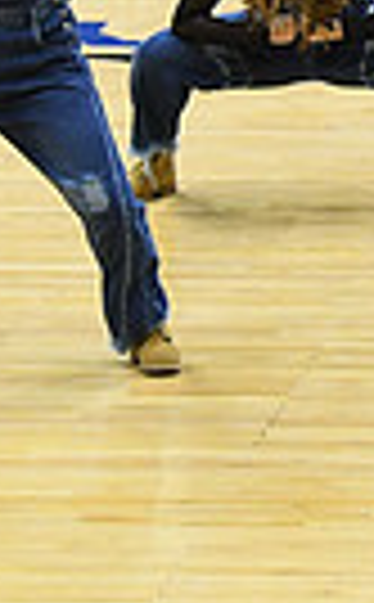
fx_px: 7633
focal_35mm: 465
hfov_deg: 2.8
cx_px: 1235
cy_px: 106
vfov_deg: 4.5
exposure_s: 1/250
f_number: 4
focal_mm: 70
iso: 4000
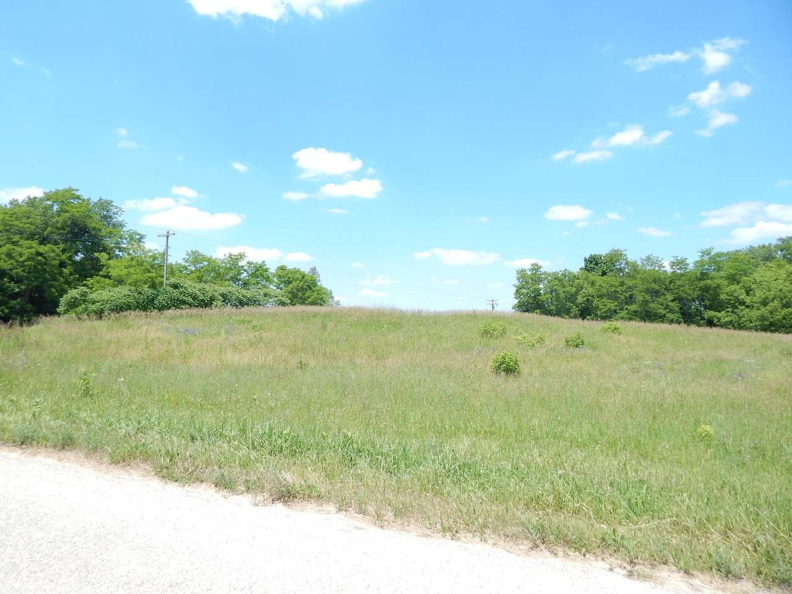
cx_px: 396
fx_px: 503
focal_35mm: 22
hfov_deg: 76.4
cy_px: 297
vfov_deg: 61.1
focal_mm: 4
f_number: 3
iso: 125
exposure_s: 1/1000
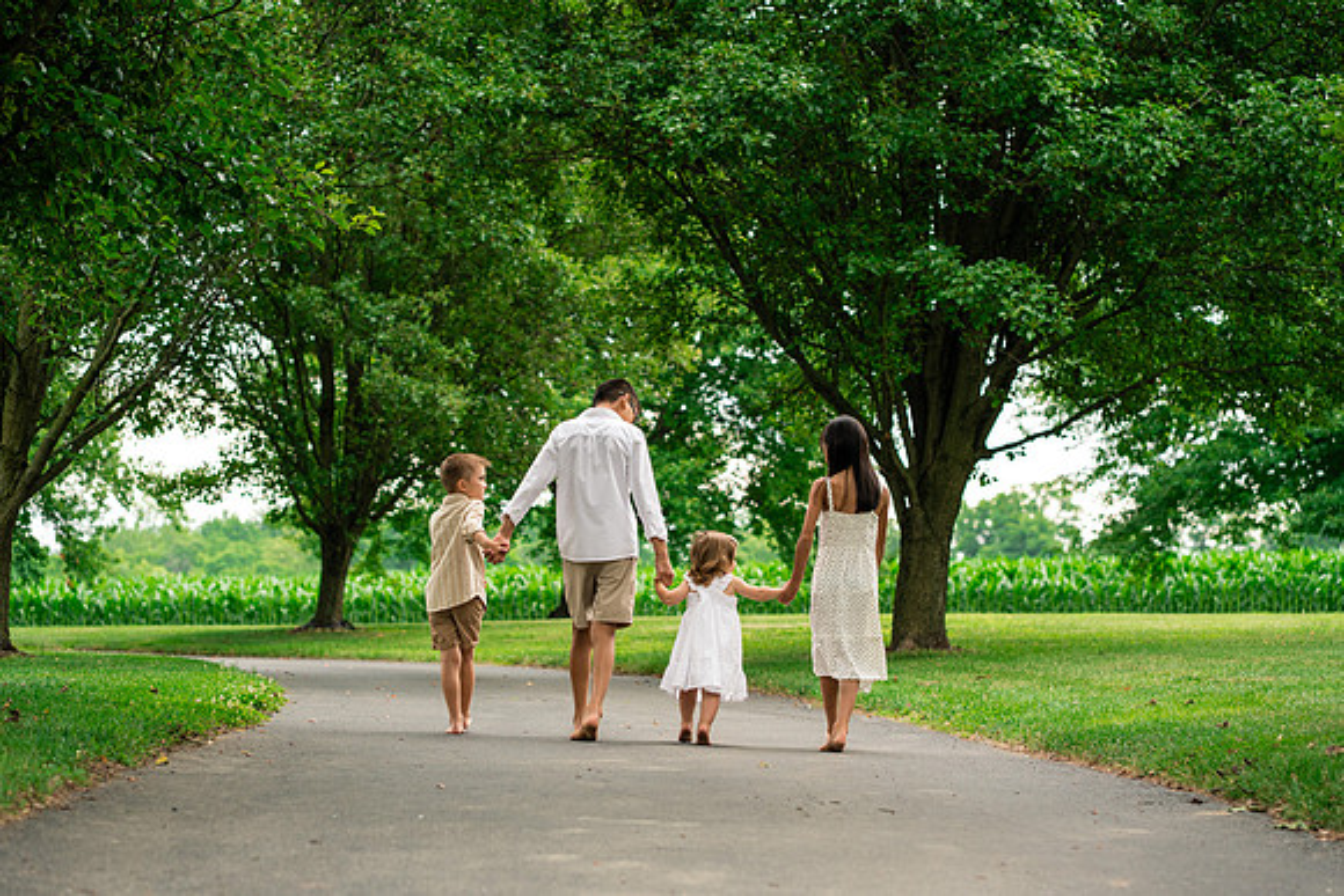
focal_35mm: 87
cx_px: 672
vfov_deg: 15.6
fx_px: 3264
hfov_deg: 23.3
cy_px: 448
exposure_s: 1/500
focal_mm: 85
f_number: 3.5
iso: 500
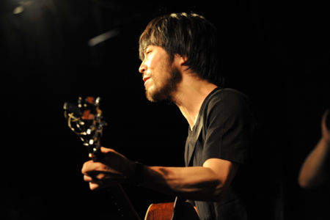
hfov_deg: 16.4
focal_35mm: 125
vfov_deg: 11.0
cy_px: 110
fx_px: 1146
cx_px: 165
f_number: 4
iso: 1600
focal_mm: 125
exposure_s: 1/80
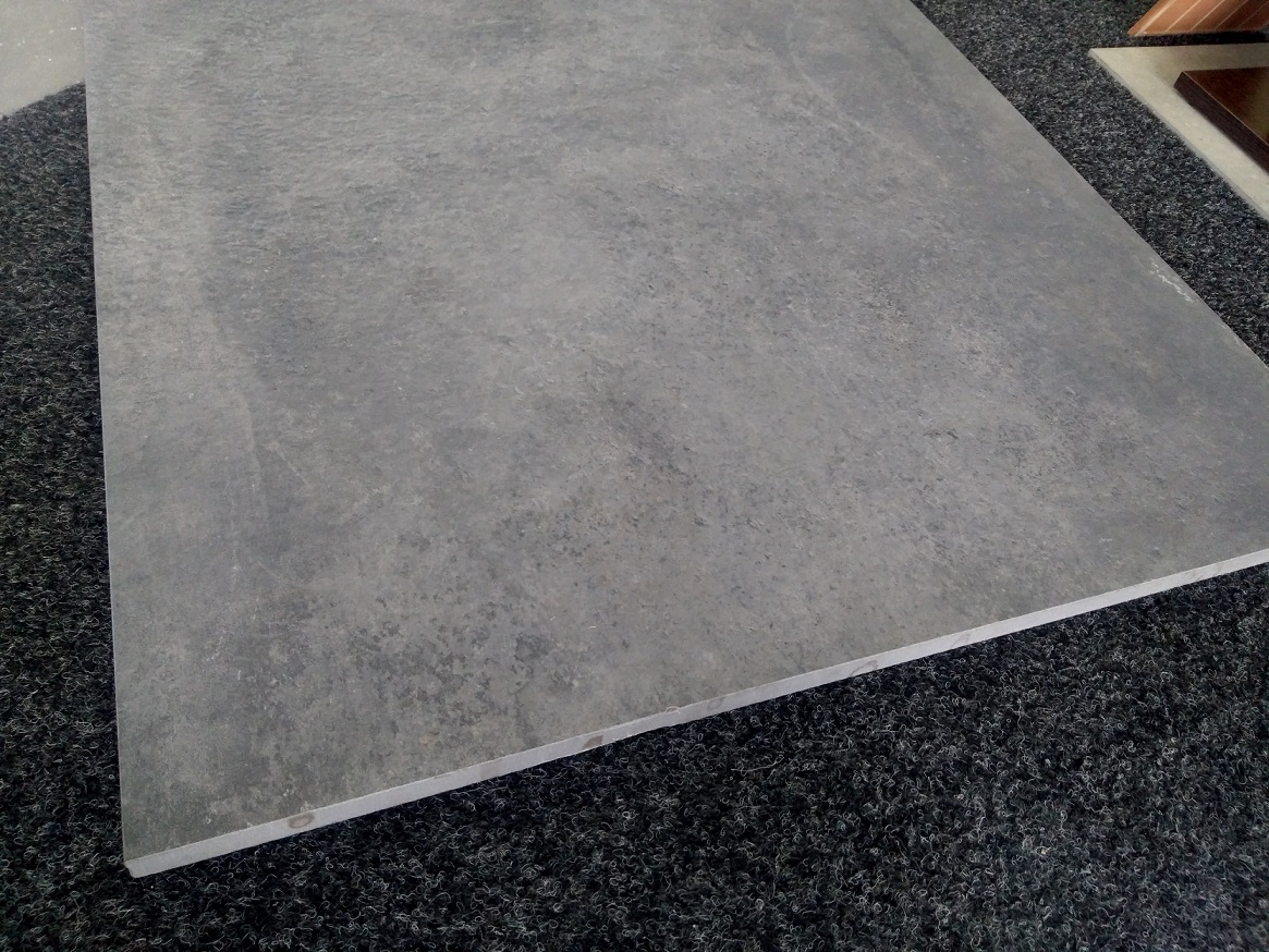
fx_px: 770
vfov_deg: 63.5
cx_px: 634
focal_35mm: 21
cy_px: 476
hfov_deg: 79.0
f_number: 2
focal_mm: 3.59
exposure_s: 1/50
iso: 486
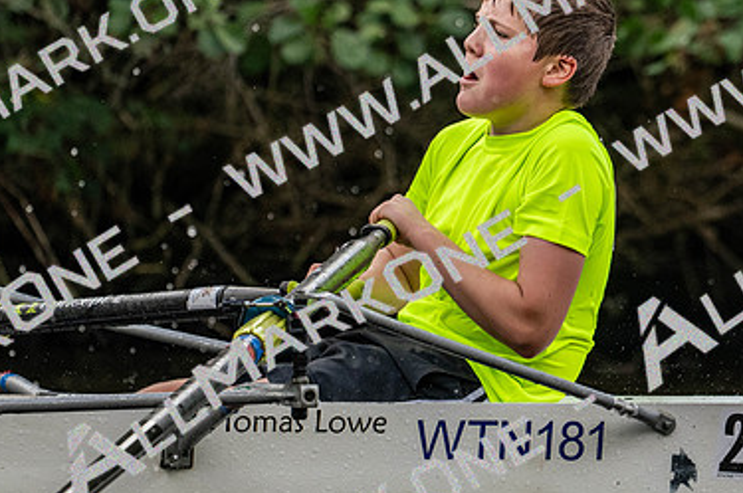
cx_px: 468
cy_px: 204
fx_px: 19148
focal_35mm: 929
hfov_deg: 2.2
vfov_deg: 1.5
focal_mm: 400
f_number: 4.5
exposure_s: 1/2500
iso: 1000
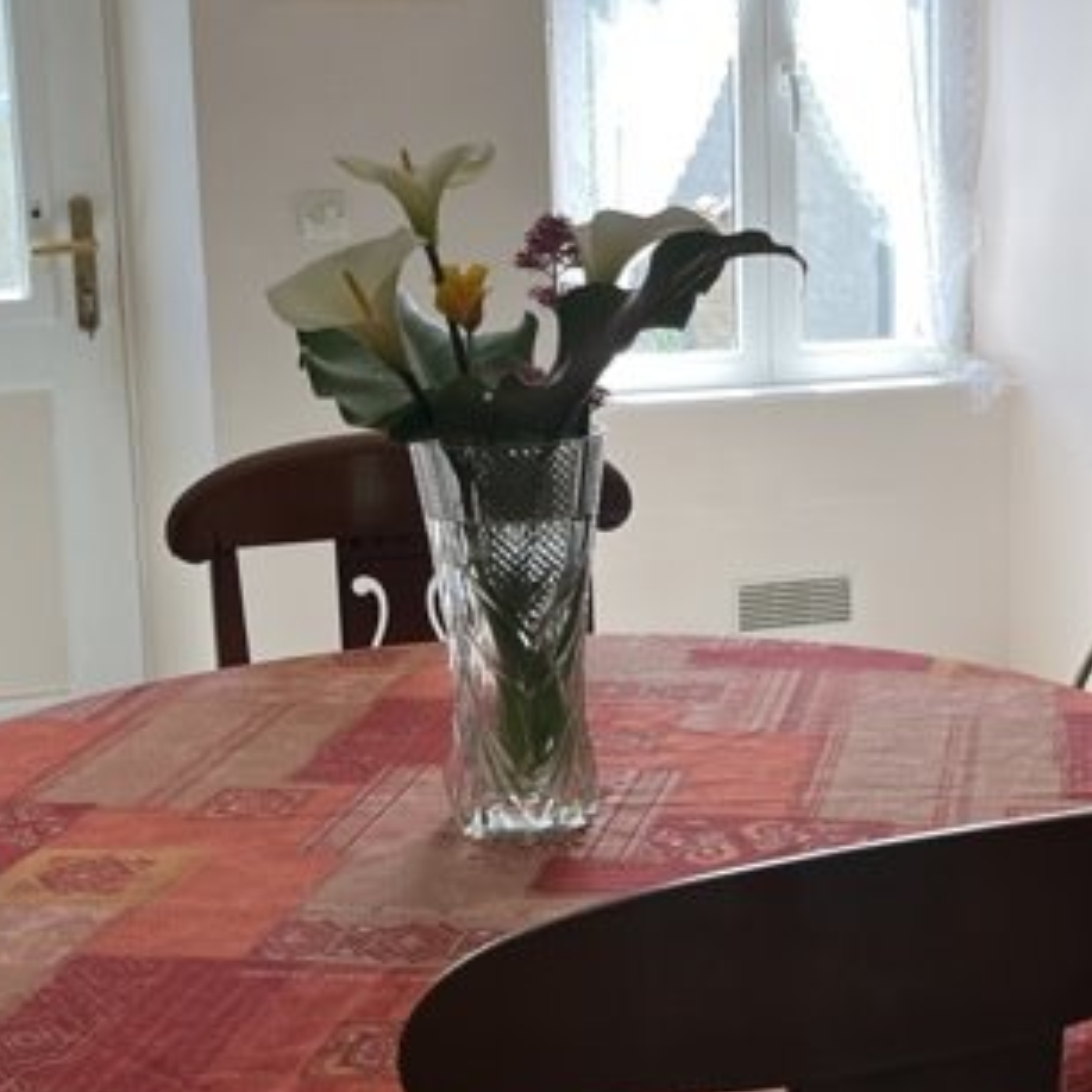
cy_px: 432
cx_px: 753
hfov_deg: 28.4
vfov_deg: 28.5
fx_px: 2141
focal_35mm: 60
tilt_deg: -9.4
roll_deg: +0.9
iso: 32
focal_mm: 5.1
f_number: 1.6
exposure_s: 1/132
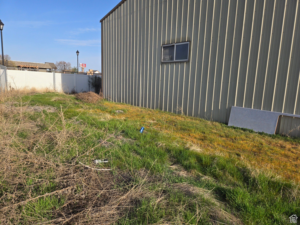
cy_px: 112
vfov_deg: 58.9
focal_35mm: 23
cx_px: 150
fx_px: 199
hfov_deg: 73.9
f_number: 1.8
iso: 25
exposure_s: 1/1433
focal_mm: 5.4
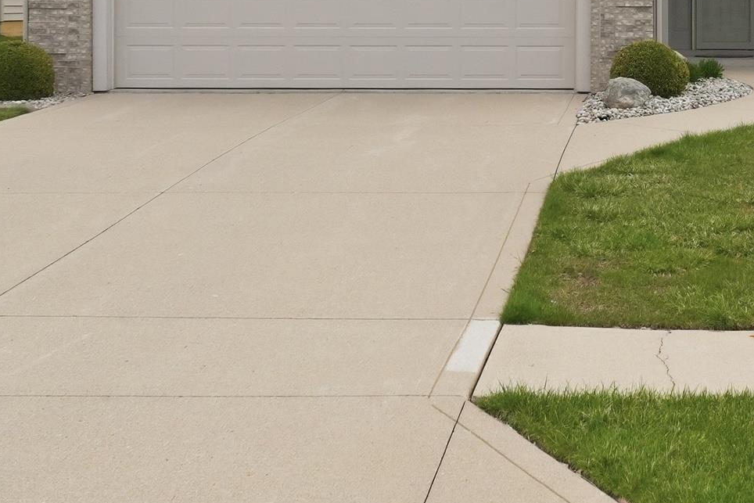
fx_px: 1466
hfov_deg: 27.9
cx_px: 660
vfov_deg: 18.5
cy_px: -97
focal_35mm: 70
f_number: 10
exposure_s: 1/640
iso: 400
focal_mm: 18
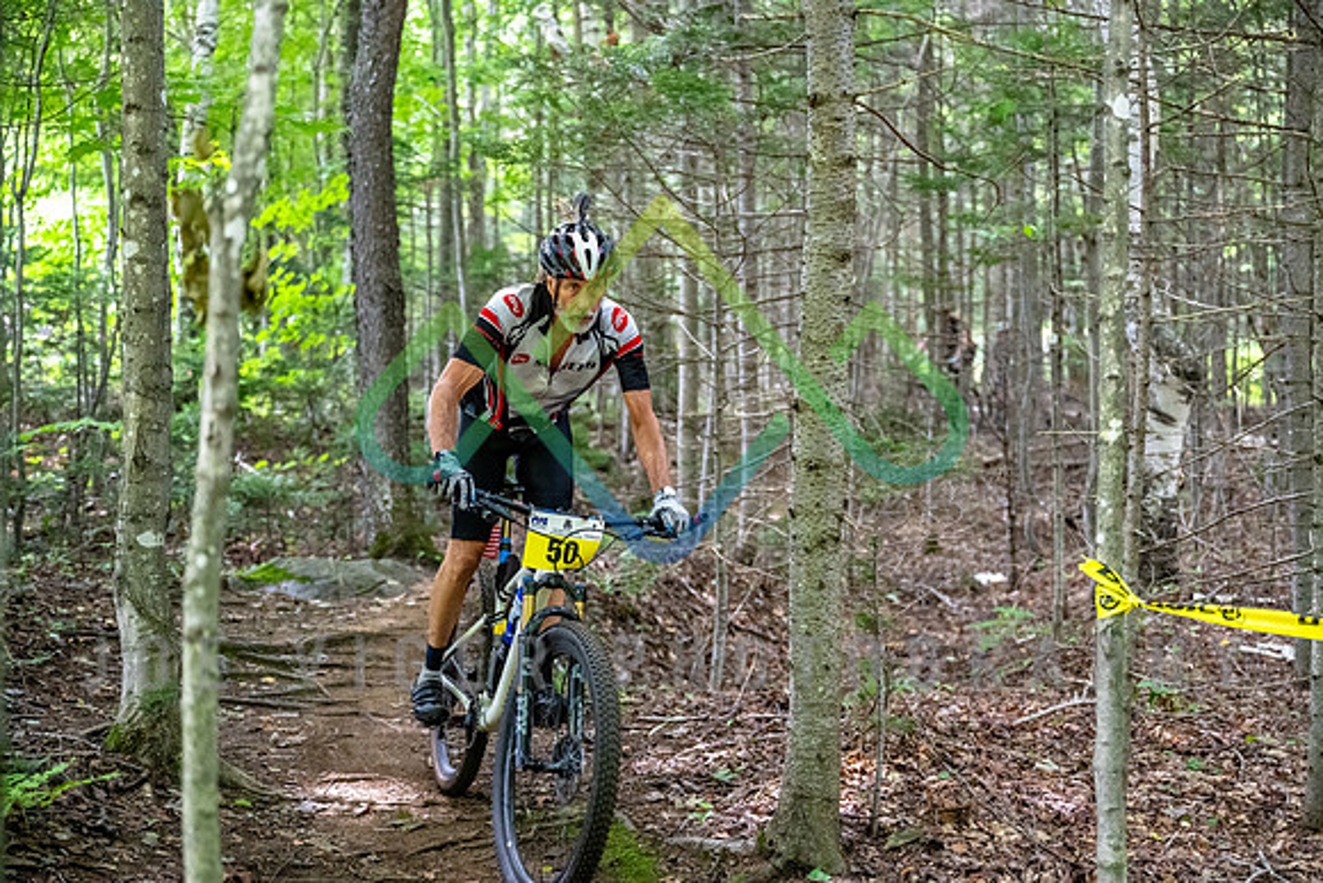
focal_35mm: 48
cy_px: 442
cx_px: 662
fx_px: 1764
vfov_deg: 28.1
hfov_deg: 41.1
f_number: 2.8
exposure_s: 1/1000
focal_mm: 48
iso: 10000
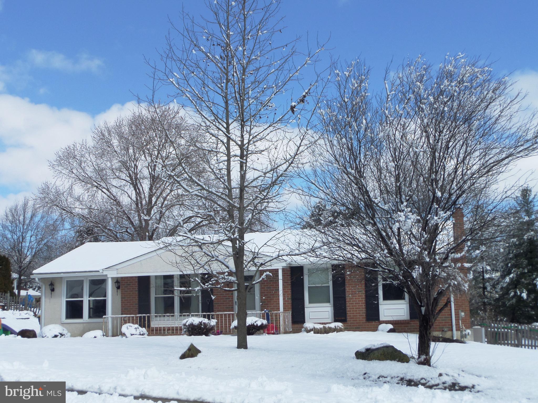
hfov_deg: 36.2
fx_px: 824
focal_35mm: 53
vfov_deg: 27.5
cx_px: 269
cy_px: 202
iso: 100
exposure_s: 1/1000
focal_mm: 8.7
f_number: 4.2
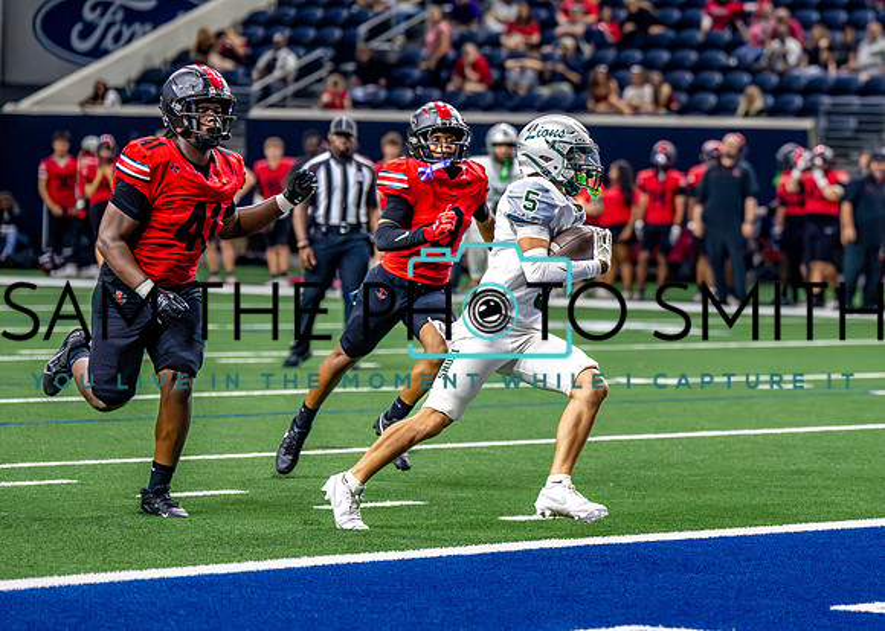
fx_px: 5391
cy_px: 302
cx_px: 686
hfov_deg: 9.4
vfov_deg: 6.7
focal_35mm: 215
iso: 5000
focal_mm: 130
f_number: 2.8
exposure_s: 1/2000
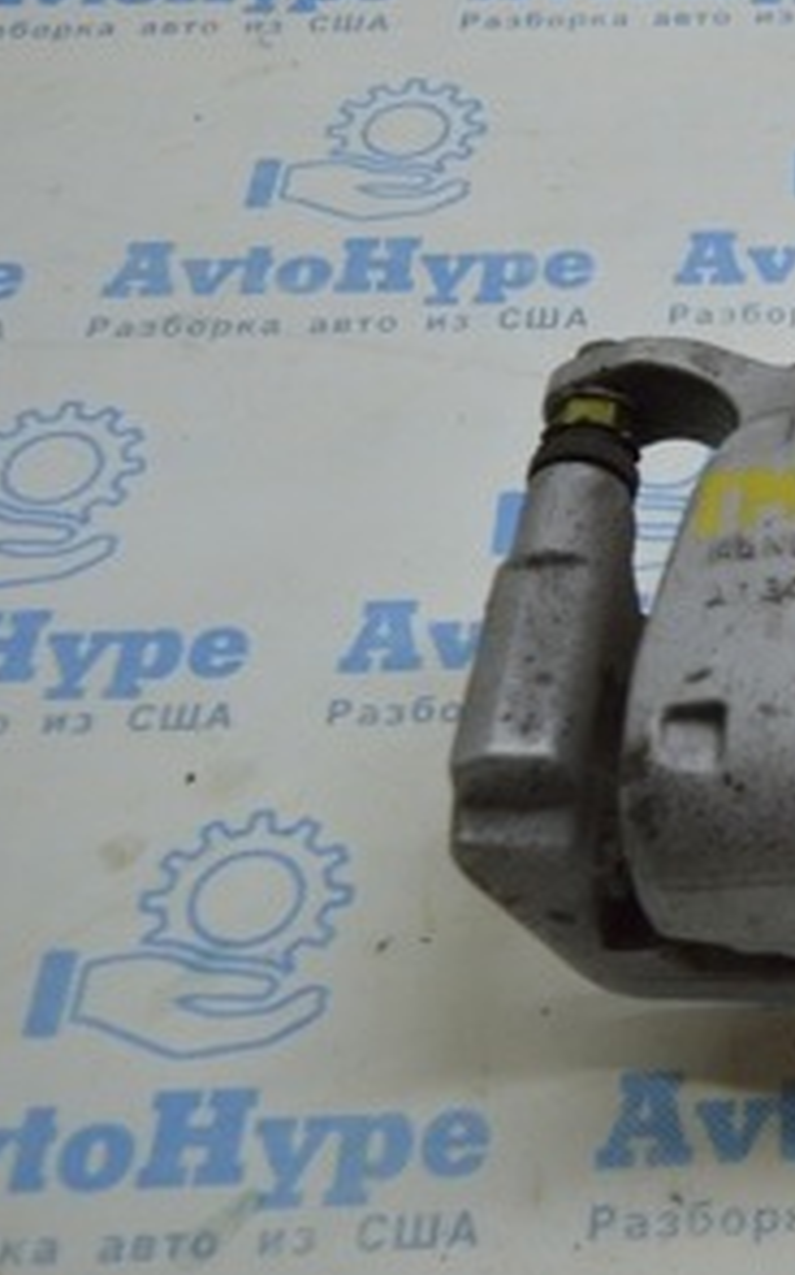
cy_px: 391
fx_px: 2534
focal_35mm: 73
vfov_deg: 28.0
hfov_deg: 16.6
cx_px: 1093
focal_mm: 22
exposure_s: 1/125
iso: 400
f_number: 3.8
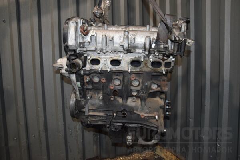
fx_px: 180
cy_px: 80
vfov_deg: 47.9
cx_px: 120
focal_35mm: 27
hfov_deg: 67.4
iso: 800
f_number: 5
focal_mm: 18
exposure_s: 1/60
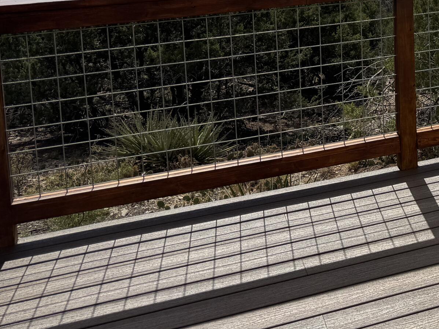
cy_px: -70
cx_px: 537
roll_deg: +0.4
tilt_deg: -6.8
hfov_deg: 27.9
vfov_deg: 22.4
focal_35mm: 60
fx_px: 761
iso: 80
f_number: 1.78
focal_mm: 6.76
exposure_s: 1/9009
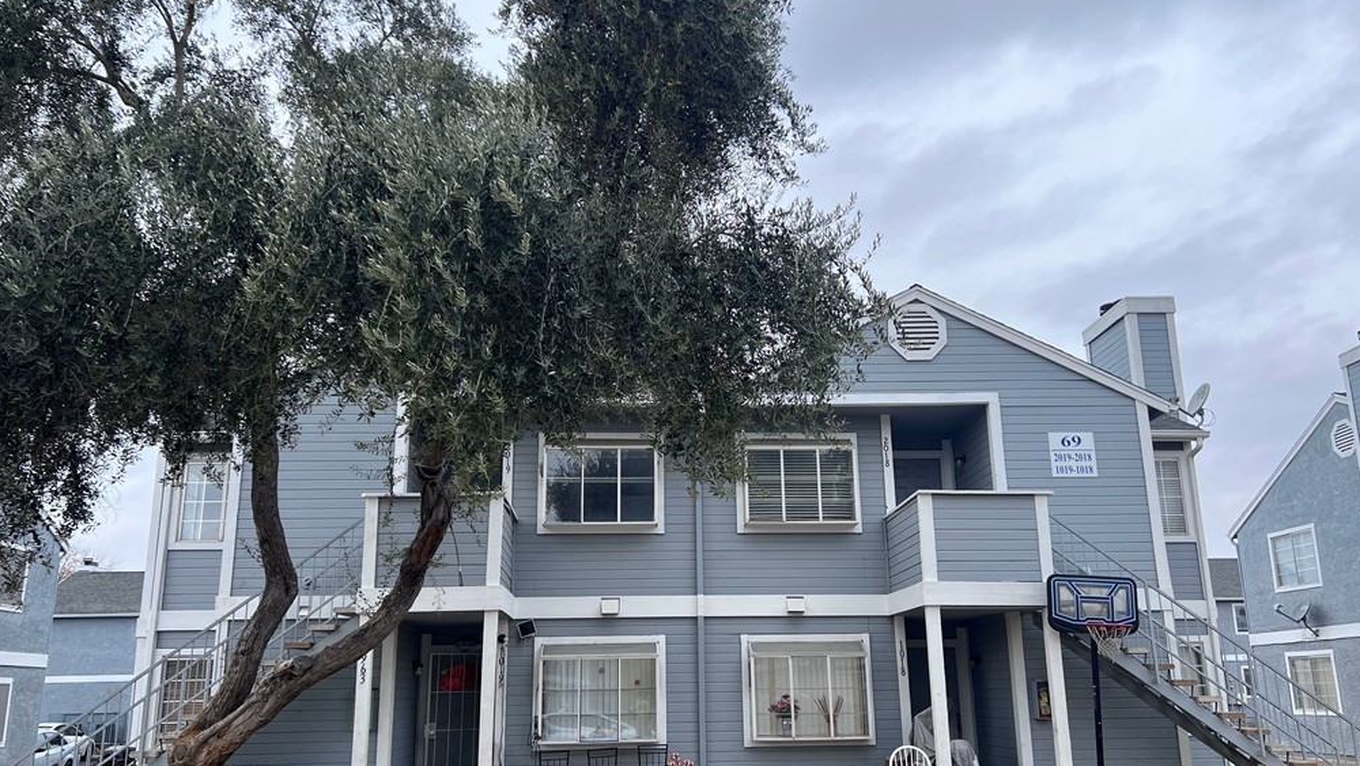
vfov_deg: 40.1
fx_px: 1046
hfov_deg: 66.1
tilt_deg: +13.4
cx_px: 683
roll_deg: +0.4
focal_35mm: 29
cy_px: 441
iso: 50
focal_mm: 5.7
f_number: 1.5
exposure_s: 1/957
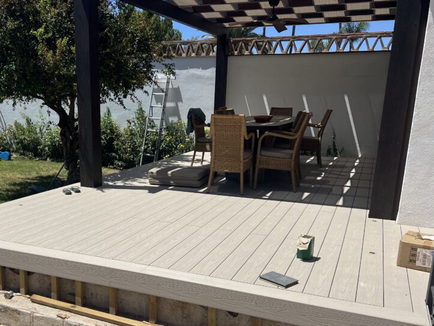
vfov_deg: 38.2
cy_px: 219
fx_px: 464
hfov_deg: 49.6
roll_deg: -0.3
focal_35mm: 37
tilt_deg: -15.0
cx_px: 163
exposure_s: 1/7463
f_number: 1.5
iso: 50
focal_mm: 5.7
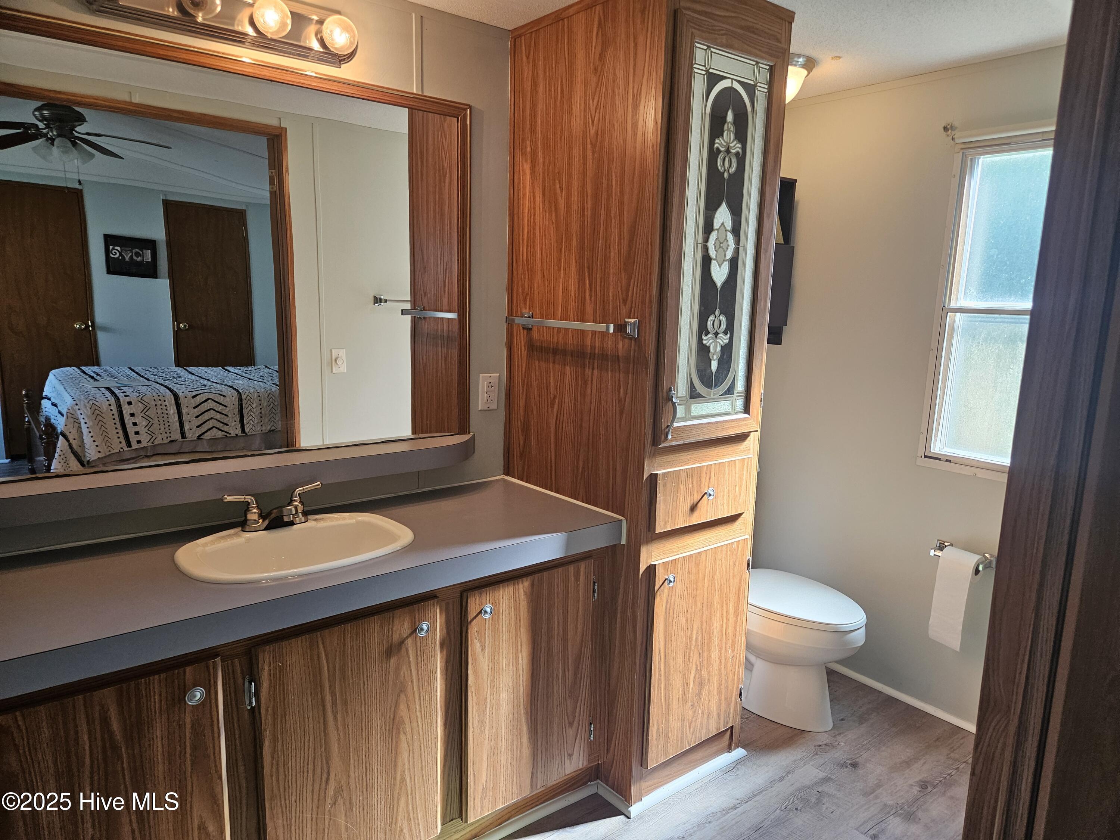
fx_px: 744
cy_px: 420
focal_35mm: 23
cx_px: 560
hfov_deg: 73.9
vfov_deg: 58.9
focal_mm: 5.4
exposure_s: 1/120
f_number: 1.8
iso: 160
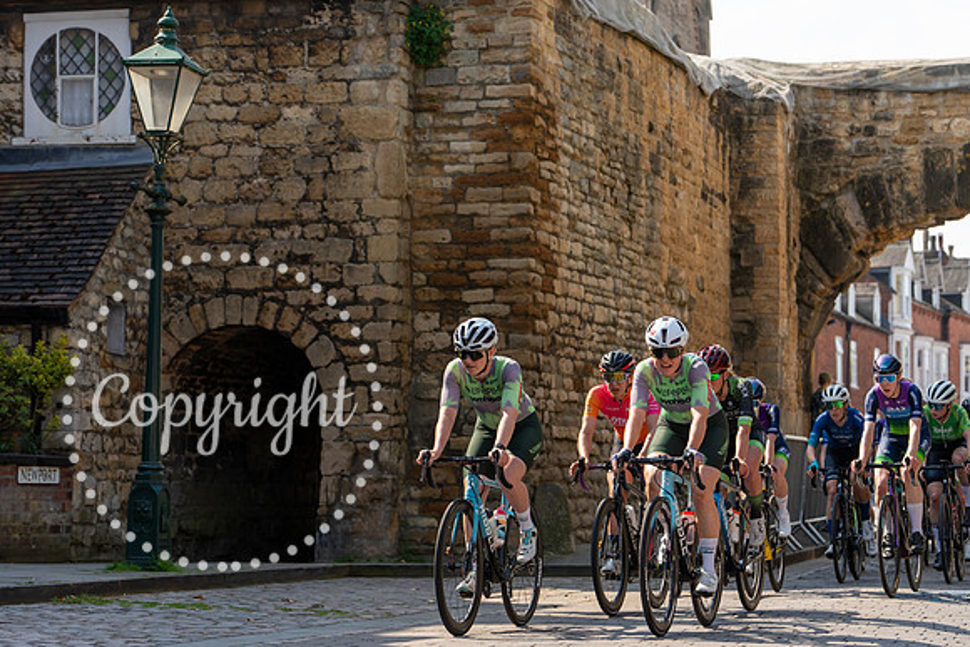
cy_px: 324
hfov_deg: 20.4
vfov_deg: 13.7
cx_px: 485
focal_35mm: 100
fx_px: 2695
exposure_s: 1/1000
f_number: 4.5
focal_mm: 100
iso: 200
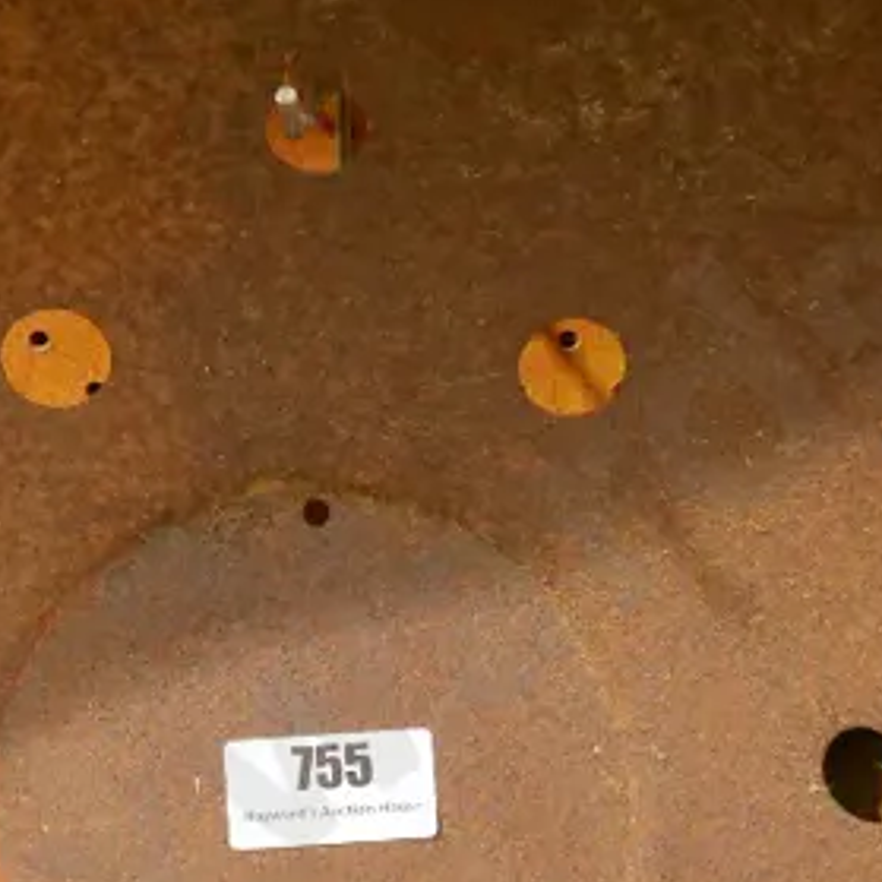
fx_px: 3373
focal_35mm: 117
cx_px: 367
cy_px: 697
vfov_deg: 14.8
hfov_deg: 14.9
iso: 3200
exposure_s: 1/40
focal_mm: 18
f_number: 4.2
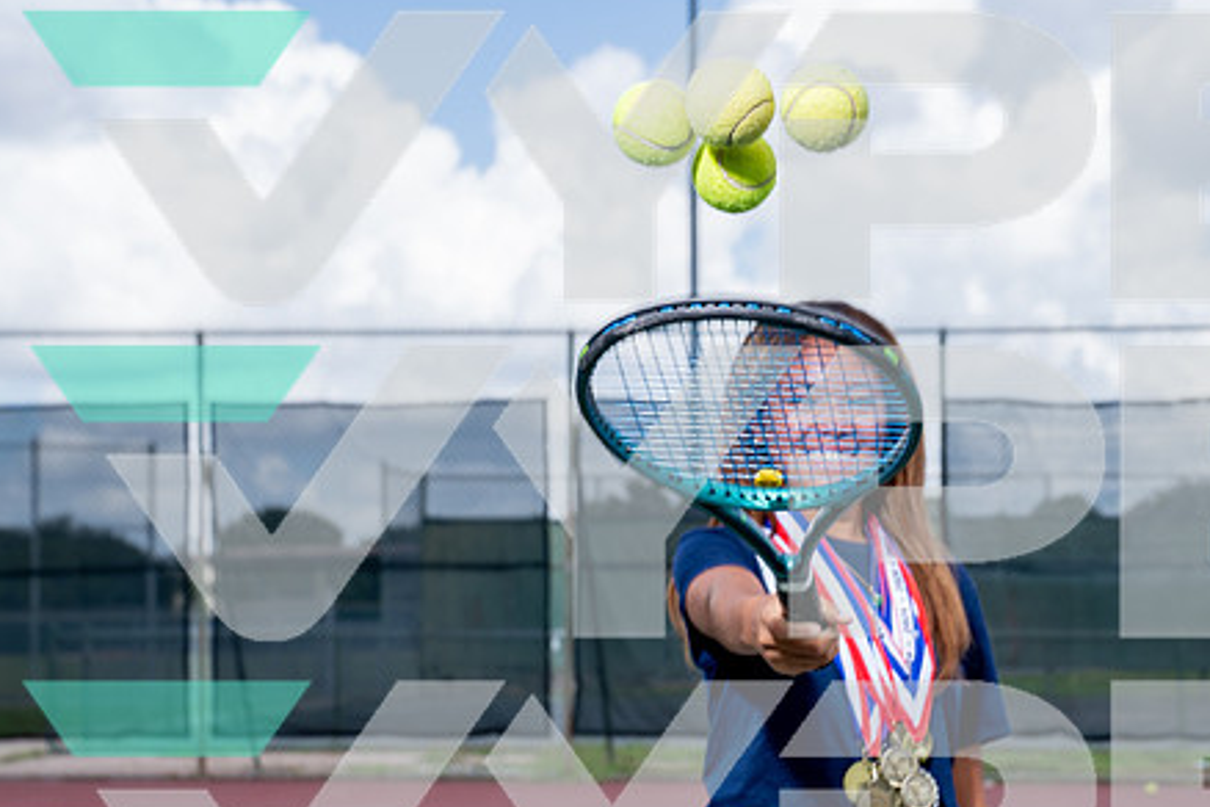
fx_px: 3159
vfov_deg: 14.5
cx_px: 735
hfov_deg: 21.6
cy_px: 493
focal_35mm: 94
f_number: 7.1
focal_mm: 65
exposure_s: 1/250
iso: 100
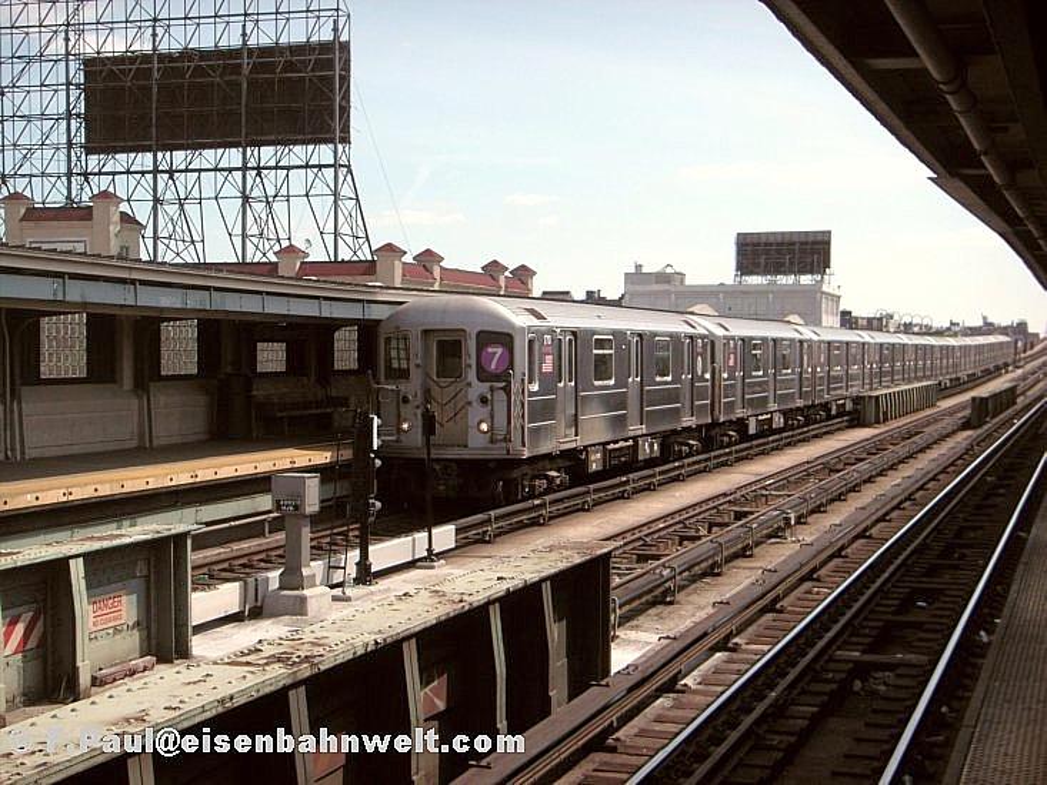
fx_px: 1664
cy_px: 392
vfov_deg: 26.6
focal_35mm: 55
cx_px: 524
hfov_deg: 34.9
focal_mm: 9.1
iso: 80
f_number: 3.7
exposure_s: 1/1000
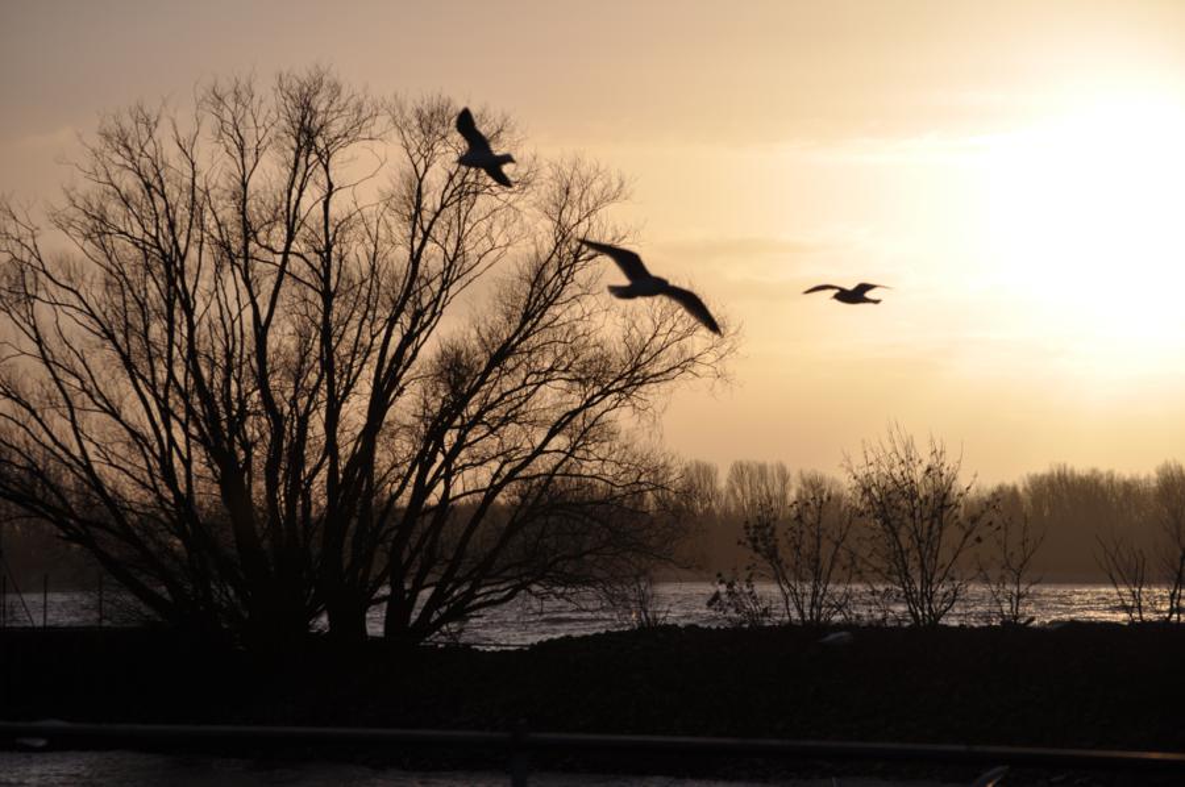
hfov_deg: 14.0
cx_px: 592
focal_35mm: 147
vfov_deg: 9.3
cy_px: 394
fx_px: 4833
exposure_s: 1/4000
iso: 200
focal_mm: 98
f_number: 5.6
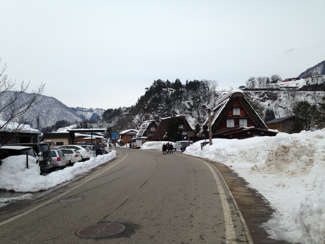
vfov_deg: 42.9
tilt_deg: +3.0
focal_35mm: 33
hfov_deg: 55.4
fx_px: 310
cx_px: 162
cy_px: 122
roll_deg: -0.4
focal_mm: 4.12
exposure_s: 1/1085
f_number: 2.4
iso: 50
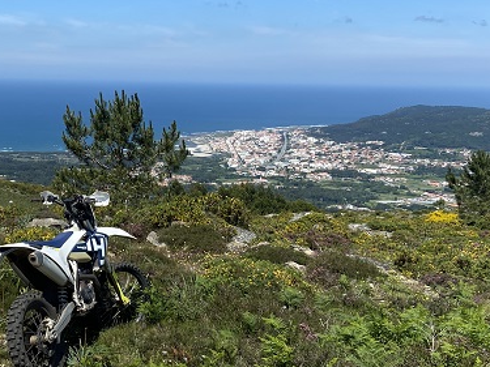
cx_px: 71
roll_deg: -0.9
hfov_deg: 33.0
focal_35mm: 56
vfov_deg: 26.0
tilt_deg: -5.7
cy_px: 139
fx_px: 792
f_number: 1.8
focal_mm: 4.25
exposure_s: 1/3125
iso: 32
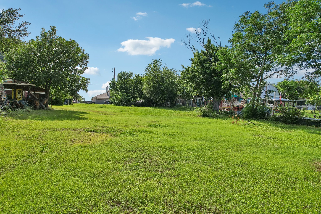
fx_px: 196
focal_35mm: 22
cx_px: 160
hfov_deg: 78.6
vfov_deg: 57.2
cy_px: 107
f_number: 2.8
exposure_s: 1/3200
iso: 110
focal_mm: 8.4
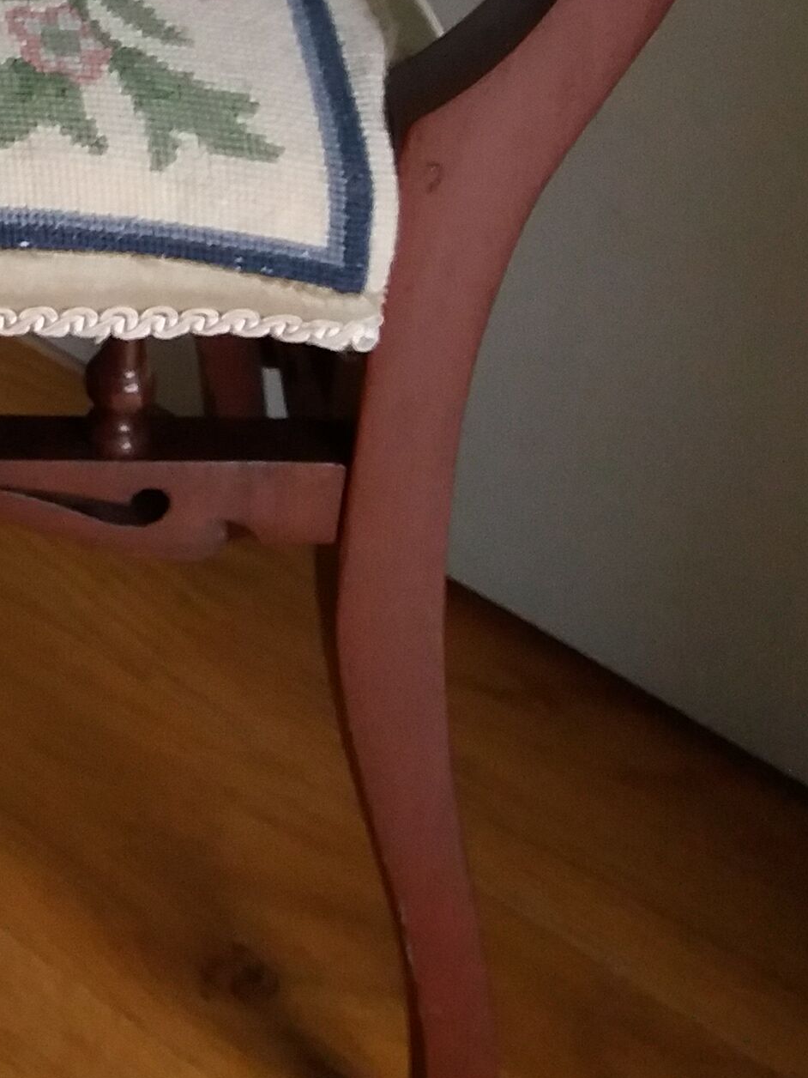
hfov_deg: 14.7
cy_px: -148
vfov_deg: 20.2
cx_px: -470
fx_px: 2863
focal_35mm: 92
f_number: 1.9
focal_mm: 3.7
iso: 160
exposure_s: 1/20
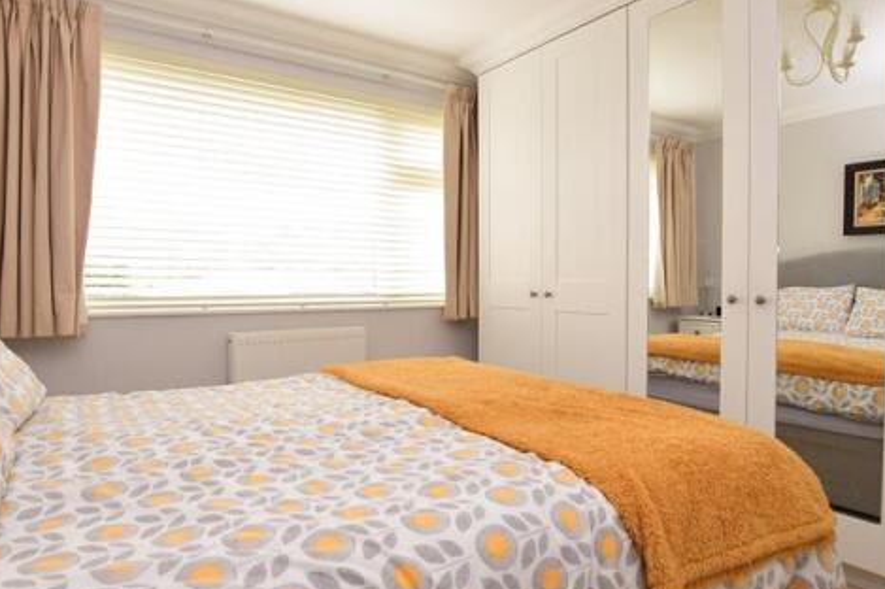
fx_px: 516
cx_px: 409
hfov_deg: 81.1
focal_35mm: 21
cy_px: 290
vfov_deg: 59.4
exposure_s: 1/15
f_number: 10
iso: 100
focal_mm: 10
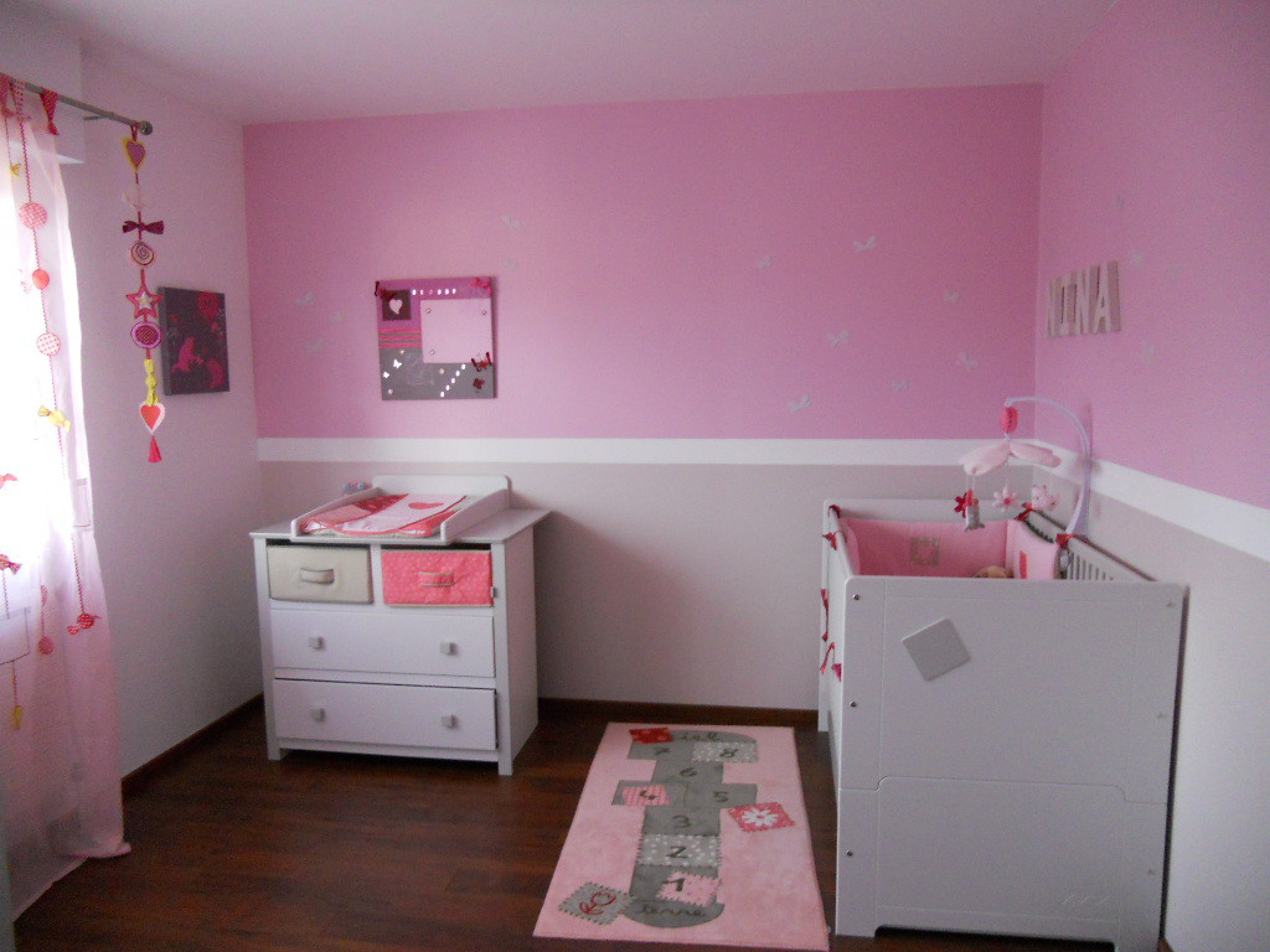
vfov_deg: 51.4
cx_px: 635
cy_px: 476
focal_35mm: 27
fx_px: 991
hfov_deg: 65.3
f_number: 3.2
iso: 400
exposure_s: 1/30
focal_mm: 4.9
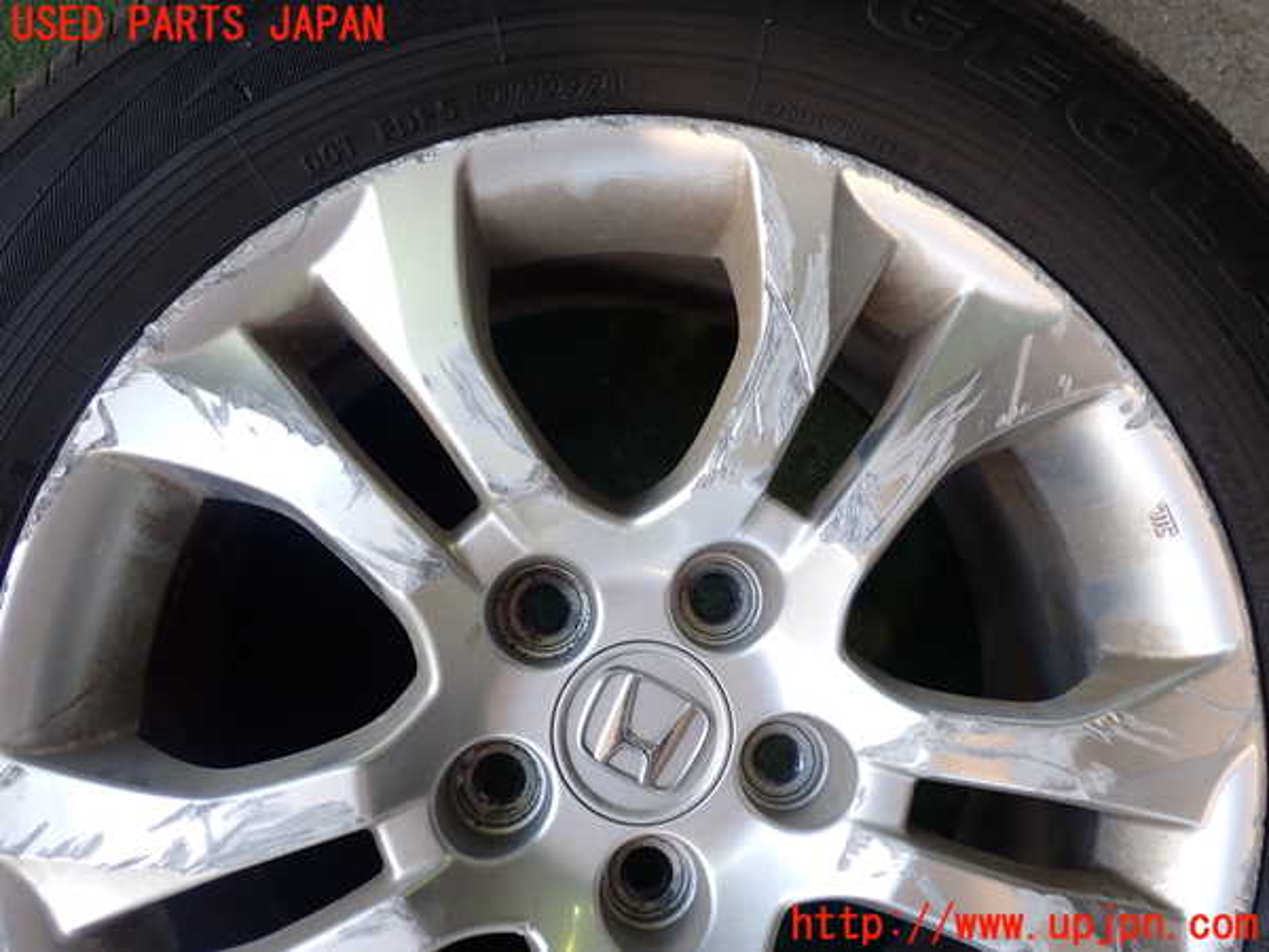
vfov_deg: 46.8
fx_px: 1100
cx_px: 634
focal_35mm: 30
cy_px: 476
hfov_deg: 60.0
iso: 200
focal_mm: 5.4
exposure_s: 1/125
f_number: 2.3
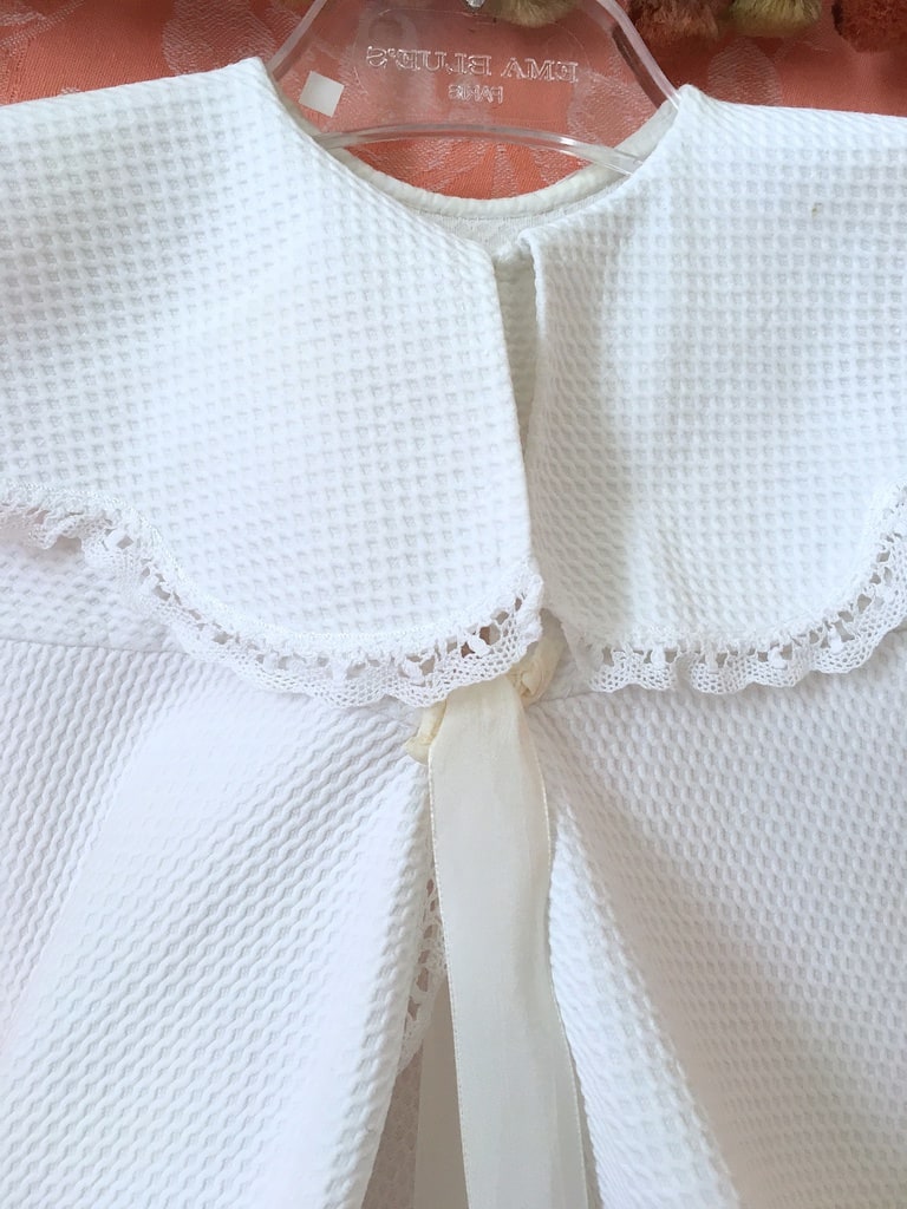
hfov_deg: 48.2
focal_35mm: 29
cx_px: 454
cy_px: 604
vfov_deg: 61.7
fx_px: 1013
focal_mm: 4.15
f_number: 2.2
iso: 100
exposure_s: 1/33
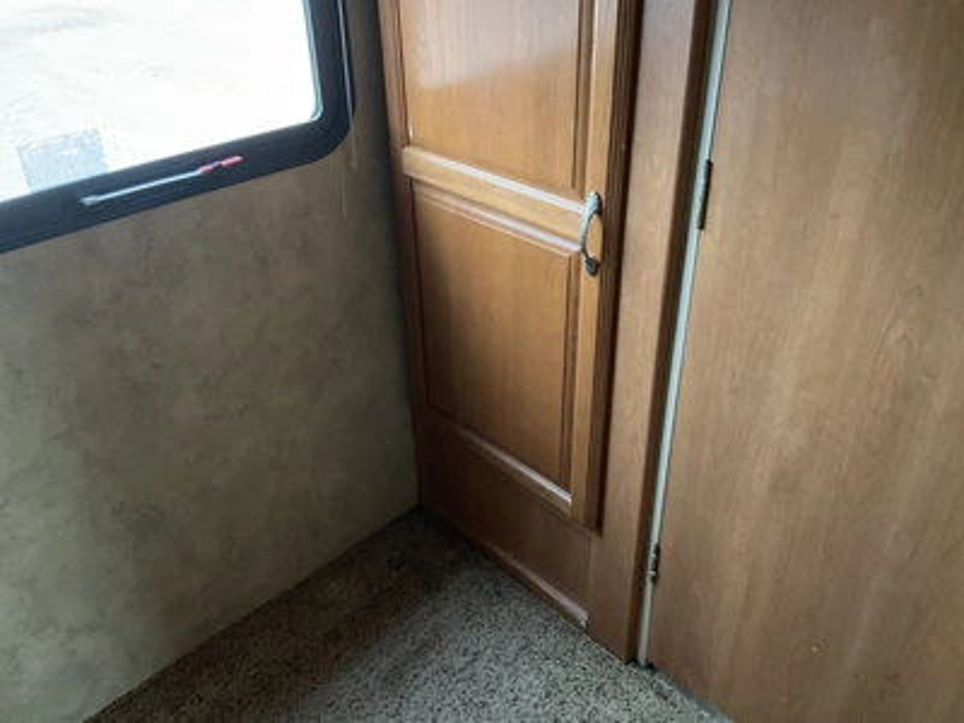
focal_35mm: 29
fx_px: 808
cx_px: 482
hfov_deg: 61.7
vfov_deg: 48.2
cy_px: 362
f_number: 1.8
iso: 320
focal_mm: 3
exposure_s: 1/35
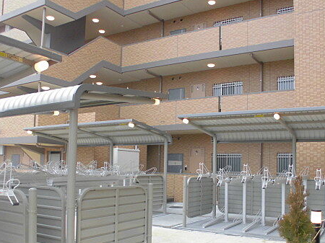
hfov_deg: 50.1
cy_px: 154
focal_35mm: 37
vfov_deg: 38.4
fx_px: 347
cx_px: 170
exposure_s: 1/100
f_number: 3.5
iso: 100
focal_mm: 4.6
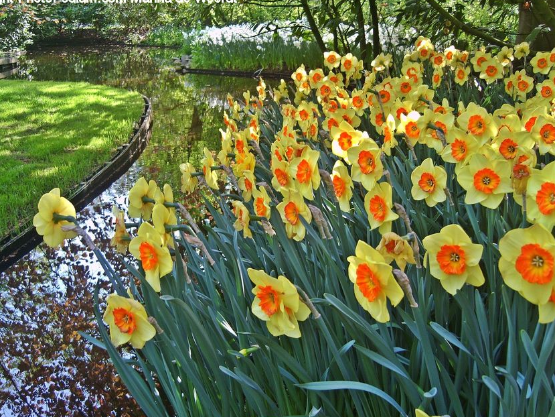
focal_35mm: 38
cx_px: 258
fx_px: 609
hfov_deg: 48.9
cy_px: 208
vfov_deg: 37.7
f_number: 2.8
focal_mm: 7.4
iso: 50
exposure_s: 1/45
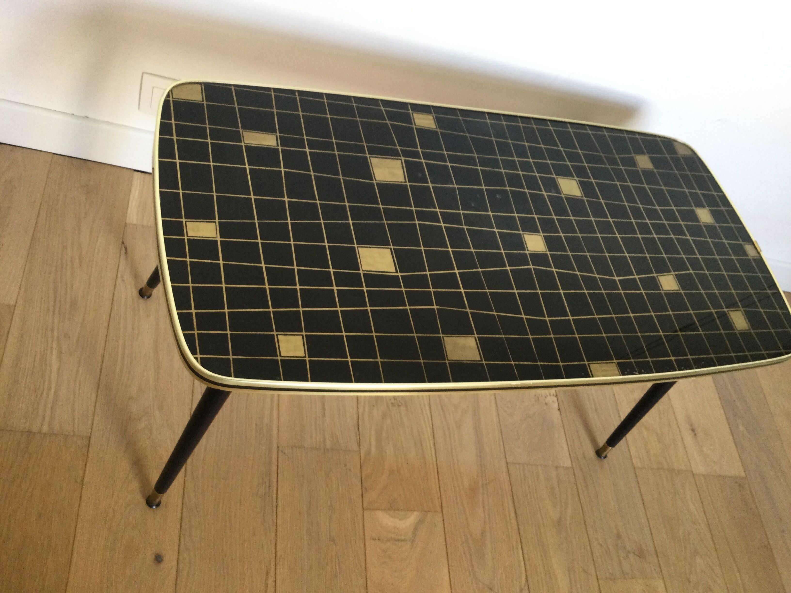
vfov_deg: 45.4
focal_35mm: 31
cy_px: 296
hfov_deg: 58.4
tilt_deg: -50.0
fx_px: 708
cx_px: 396
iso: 80
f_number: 2.4
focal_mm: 3.3
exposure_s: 1/33
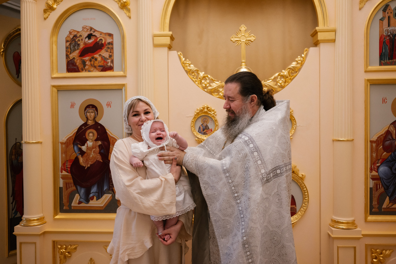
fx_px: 385
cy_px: 132
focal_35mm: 35
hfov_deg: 54.4
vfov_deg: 37.9
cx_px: 198
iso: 800
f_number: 2
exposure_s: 1/250
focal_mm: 35
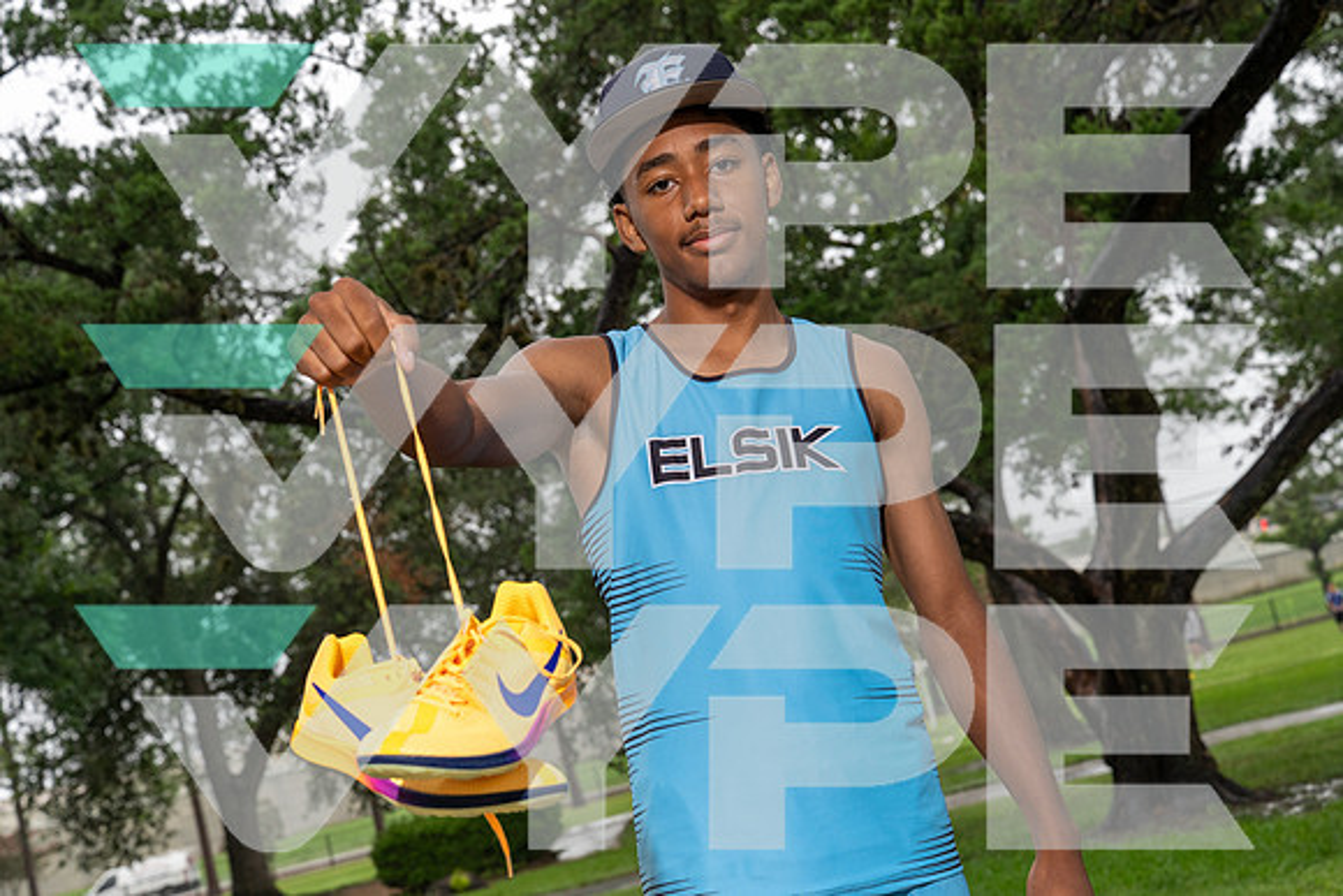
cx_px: 643
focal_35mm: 53
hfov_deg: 37.8
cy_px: 446
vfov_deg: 25.7
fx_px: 1961
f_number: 6.3
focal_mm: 50
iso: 500
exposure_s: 1/250
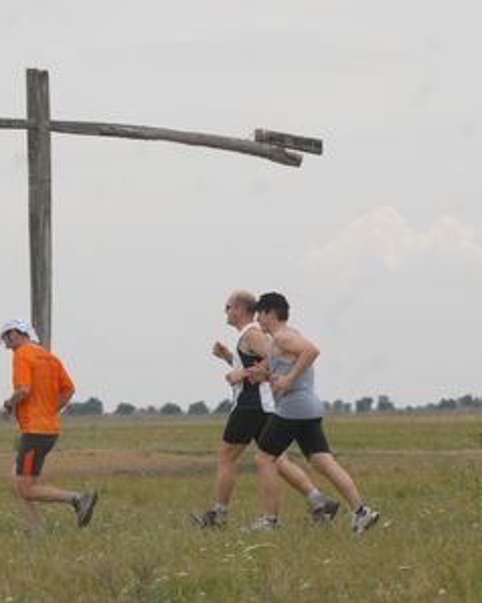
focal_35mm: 330
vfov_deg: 5.9
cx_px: 47
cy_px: 300
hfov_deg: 4.7
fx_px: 5885
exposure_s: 1/1000
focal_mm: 155
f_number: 5.6
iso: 400
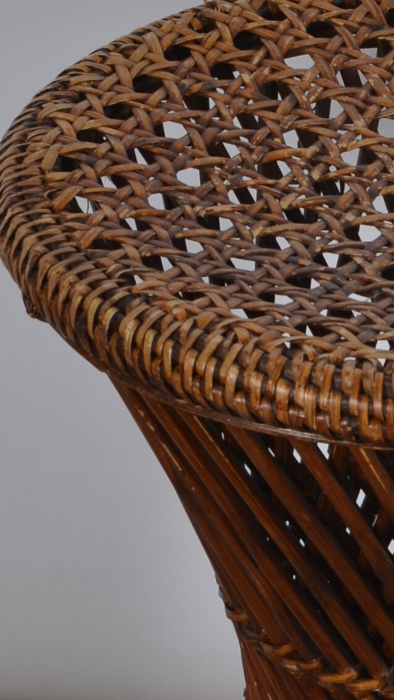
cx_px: 395
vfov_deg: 8.4
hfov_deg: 4.8
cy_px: 784
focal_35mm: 255
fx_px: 4736
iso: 100
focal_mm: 50
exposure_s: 1/125
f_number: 11
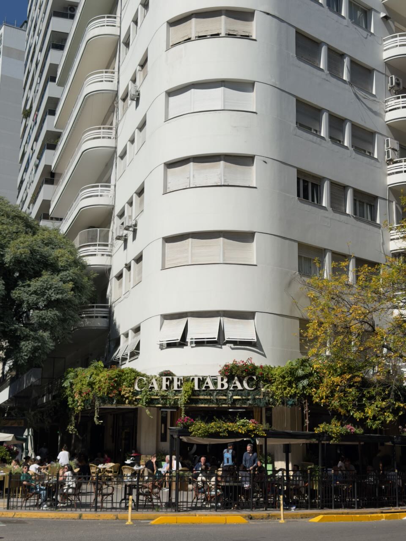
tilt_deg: +12.8
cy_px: 270
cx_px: 203
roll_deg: -0.6
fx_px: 751
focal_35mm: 48
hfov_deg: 30.3
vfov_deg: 39.7
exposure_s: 1/13333
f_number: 1.78
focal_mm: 6.76
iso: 64
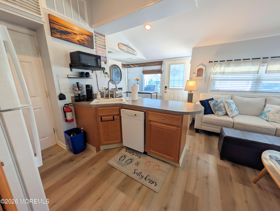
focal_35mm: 12
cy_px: 106
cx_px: 140
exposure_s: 1/120
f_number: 1.7
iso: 48
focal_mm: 2.02
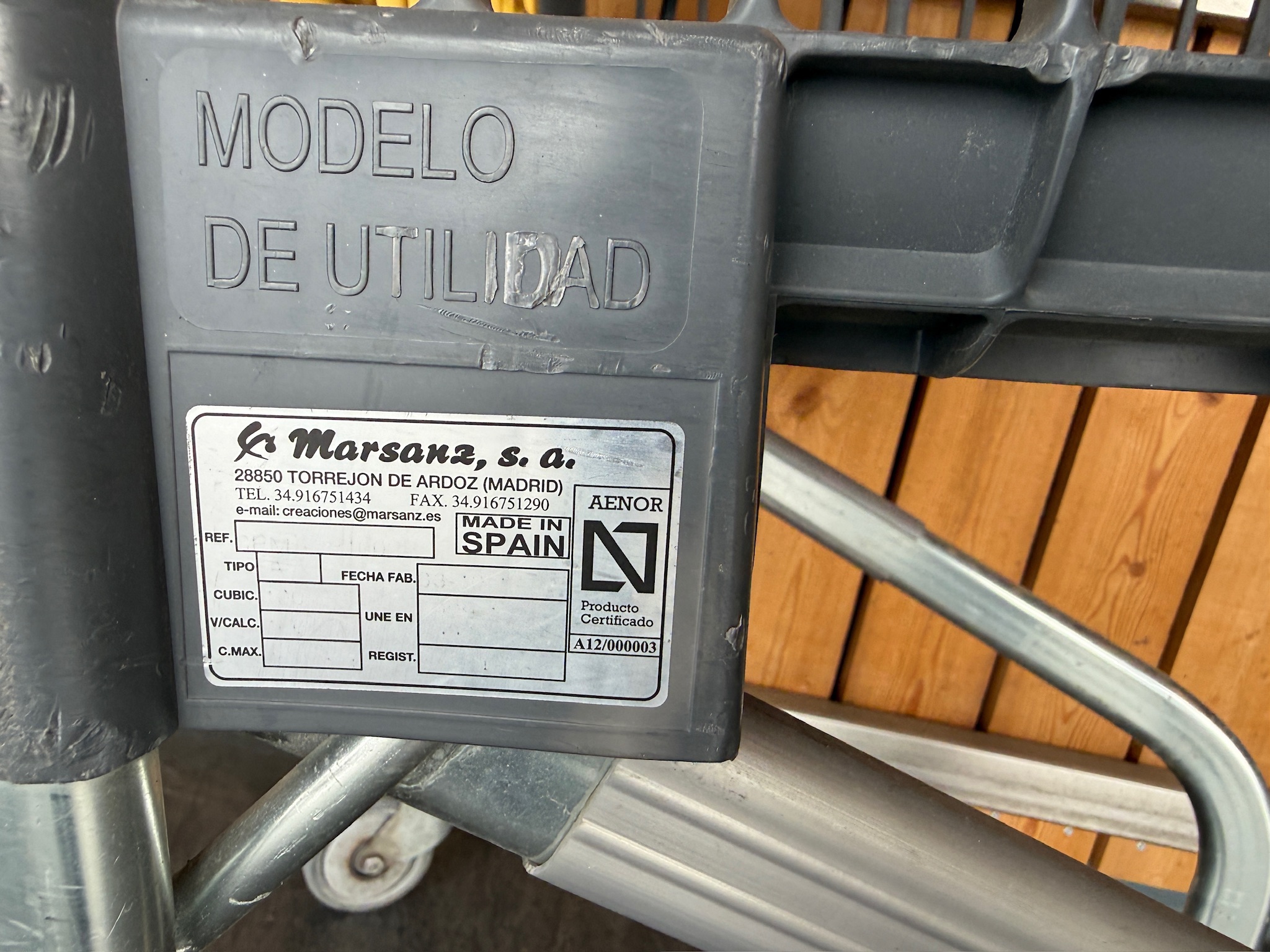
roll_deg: -10.1
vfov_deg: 56.8
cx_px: 635
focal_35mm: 24
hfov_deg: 71.6
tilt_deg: -14.4
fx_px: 881
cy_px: 476
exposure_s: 1/99
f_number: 2.2
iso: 80
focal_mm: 2.22
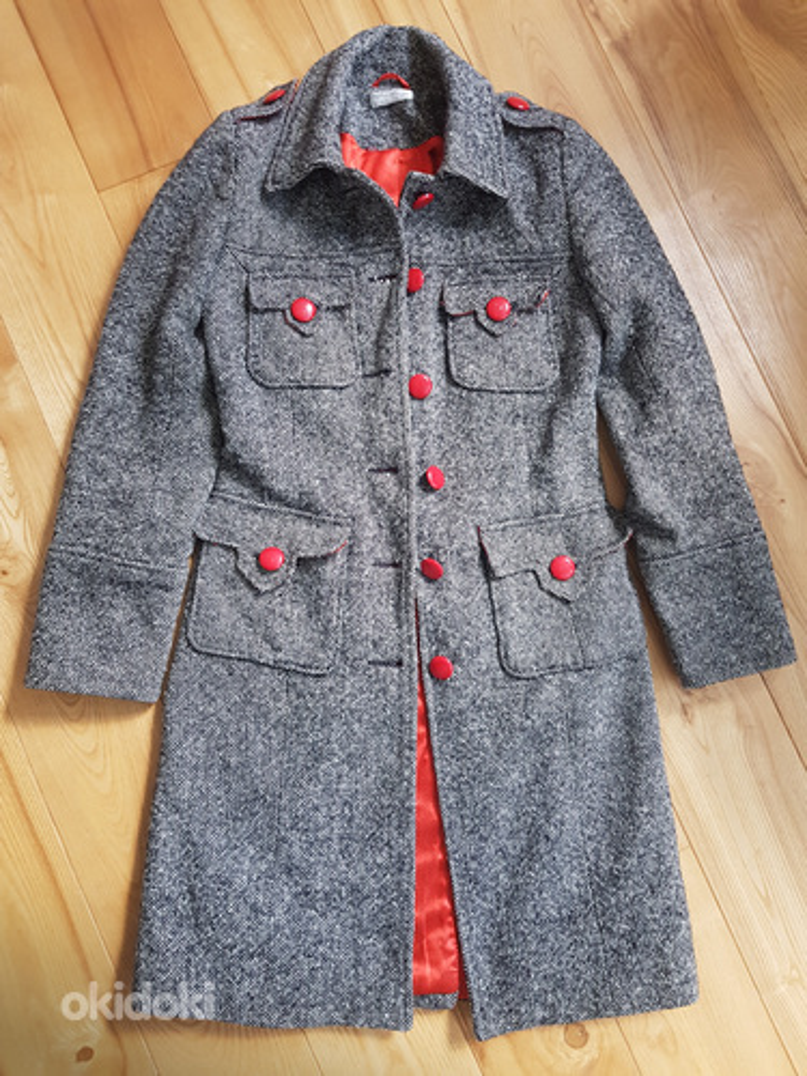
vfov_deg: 67.3
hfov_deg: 53.1
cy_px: 538
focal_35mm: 26
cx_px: 404
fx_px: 808
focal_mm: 4.2
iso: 160
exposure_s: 1/30
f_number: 1.7
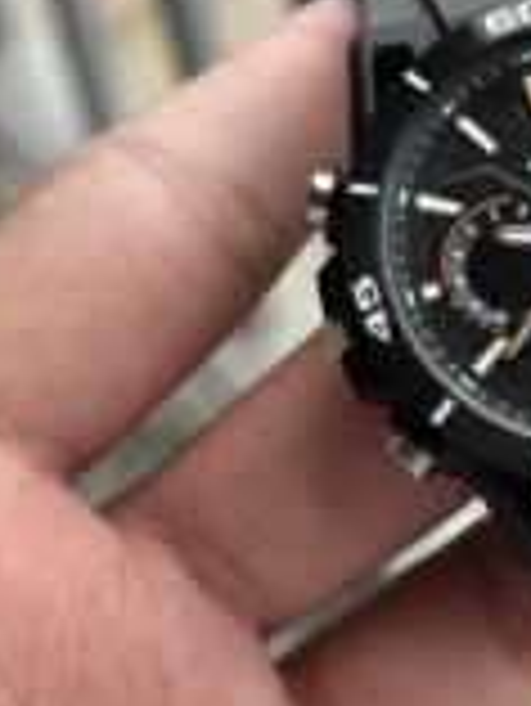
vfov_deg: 16.1
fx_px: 2492
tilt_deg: -60.6
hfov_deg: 11.9
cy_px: 436
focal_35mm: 122
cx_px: 621
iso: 64
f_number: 1.78
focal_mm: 6.86
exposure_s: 1/719
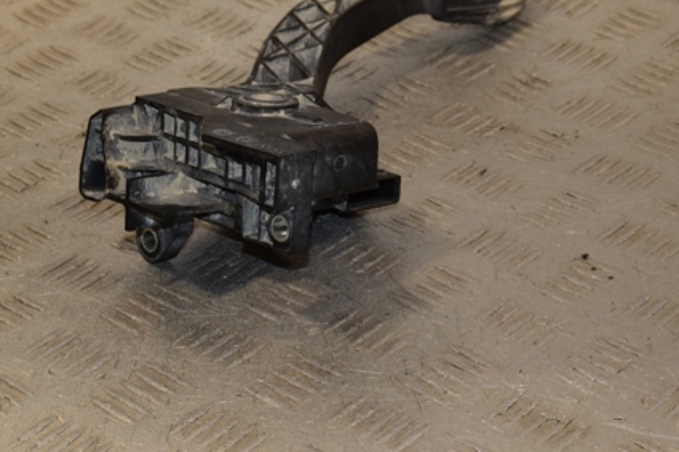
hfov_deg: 18.1
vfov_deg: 12.1
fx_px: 2130
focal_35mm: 113
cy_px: 144
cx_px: 283
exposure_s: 1/200
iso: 800
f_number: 7.1
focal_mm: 50
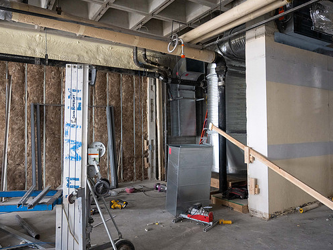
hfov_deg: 65.3
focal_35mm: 27
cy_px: 123
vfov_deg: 51.3
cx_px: 157
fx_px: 260
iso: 2500
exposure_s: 1/250
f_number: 4
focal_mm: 24
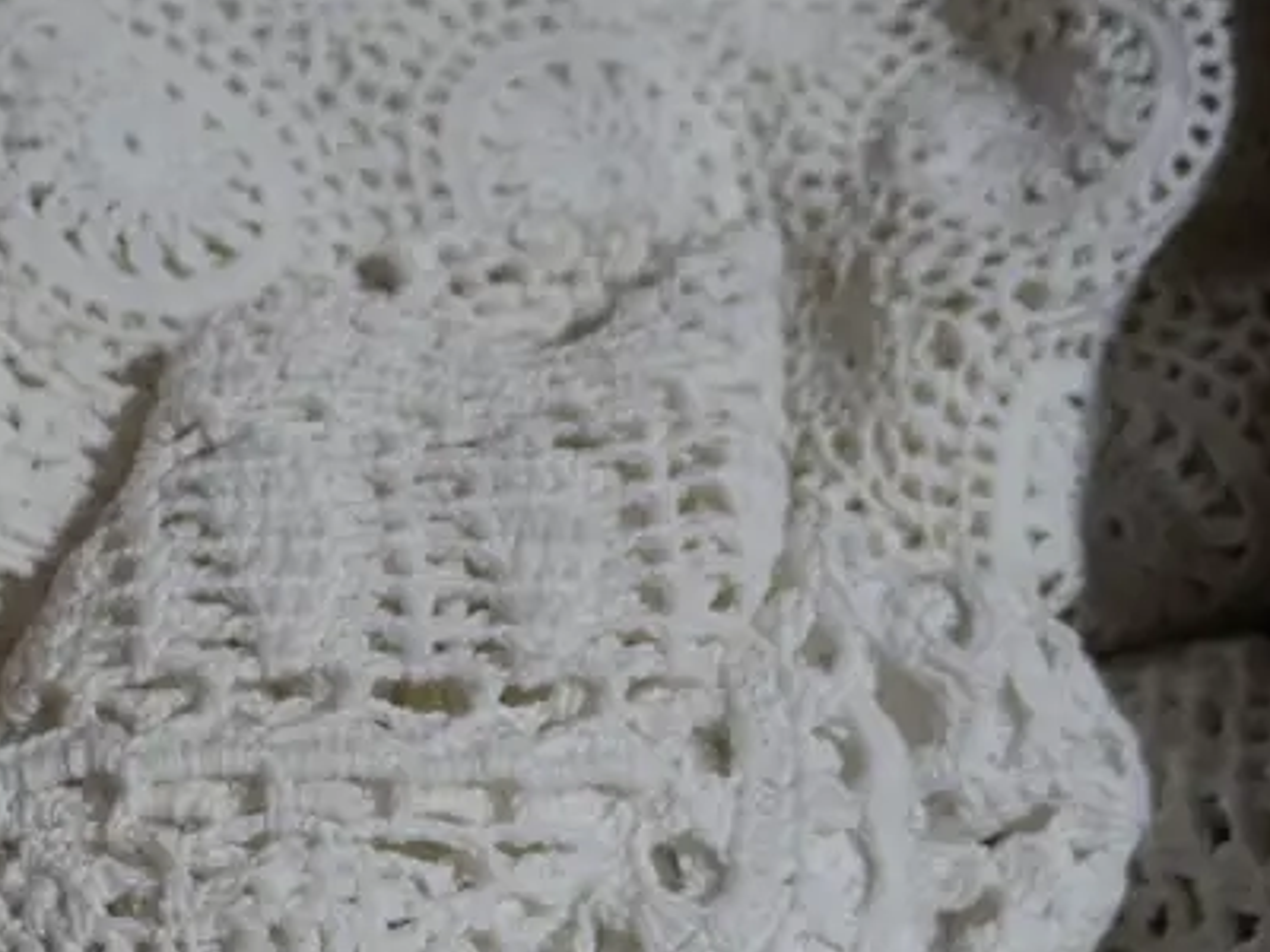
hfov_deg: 23.5
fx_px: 3008
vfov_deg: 17.7
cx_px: 275
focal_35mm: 82
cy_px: 854
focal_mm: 16
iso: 200
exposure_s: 1/125
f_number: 4
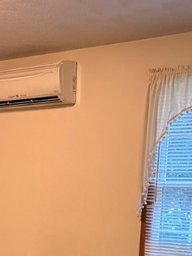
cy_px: 315
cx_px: 52
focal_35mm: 66
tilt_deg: -14.9
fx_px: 488
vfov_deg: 25.9
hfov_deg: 22.1
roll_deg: -0.9
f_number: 1.5
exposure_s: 1/60
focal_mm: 5.7
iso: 320
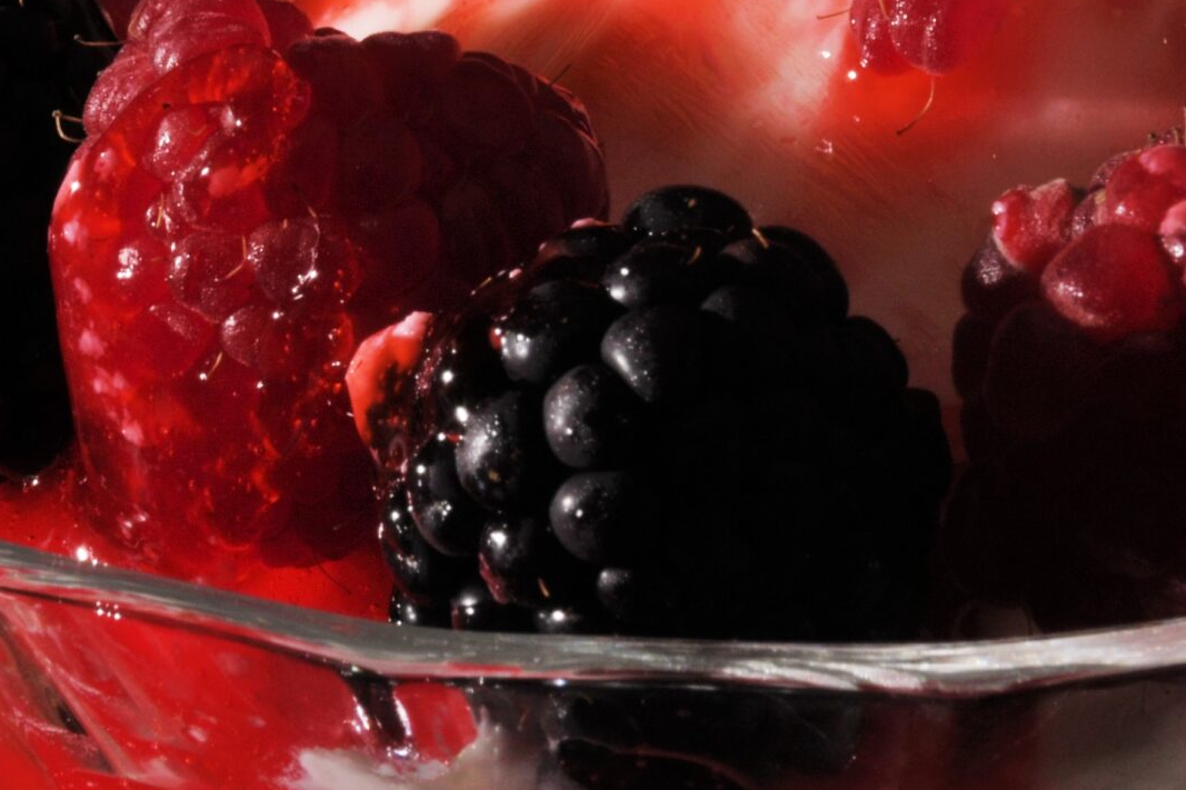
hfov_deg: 7.1
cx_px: 29
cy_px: -78
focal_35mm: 288
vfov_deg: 4.8
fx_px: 9486
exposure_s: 1/50
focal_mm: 60
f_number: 20
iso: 100
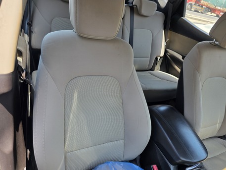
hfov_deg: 73.9
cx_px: 113
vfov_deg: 58.9
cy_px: 85
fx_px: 150
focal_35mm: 23
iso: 12
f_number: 1.7
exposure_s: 1/120
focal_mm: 6.3
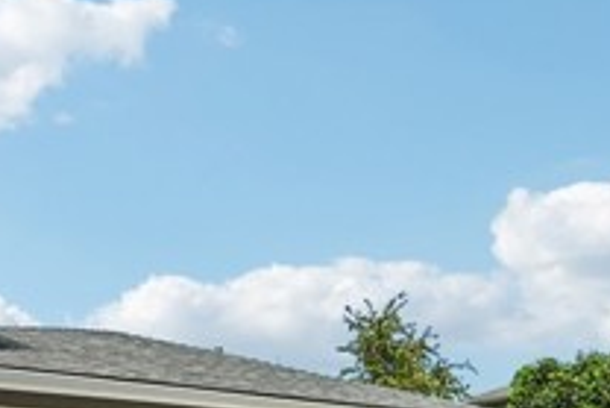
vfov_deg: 26.4
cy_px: 534
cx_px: 414
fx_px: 729
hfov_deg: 44.6
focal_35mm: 43
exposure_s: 1/80
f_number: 22
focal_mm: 14
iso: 320
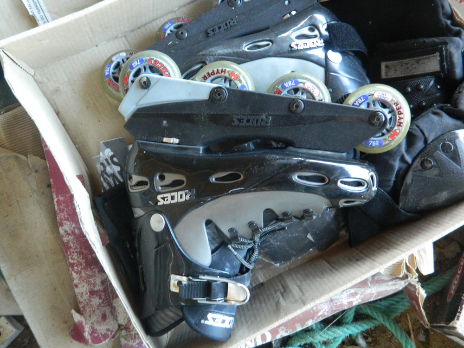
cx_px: 232
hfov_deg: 52.6
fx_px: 469
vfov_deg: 40.7
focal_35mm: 35
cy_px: 174
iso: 400
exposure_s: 1/30
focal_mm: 6.2
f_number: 3.3
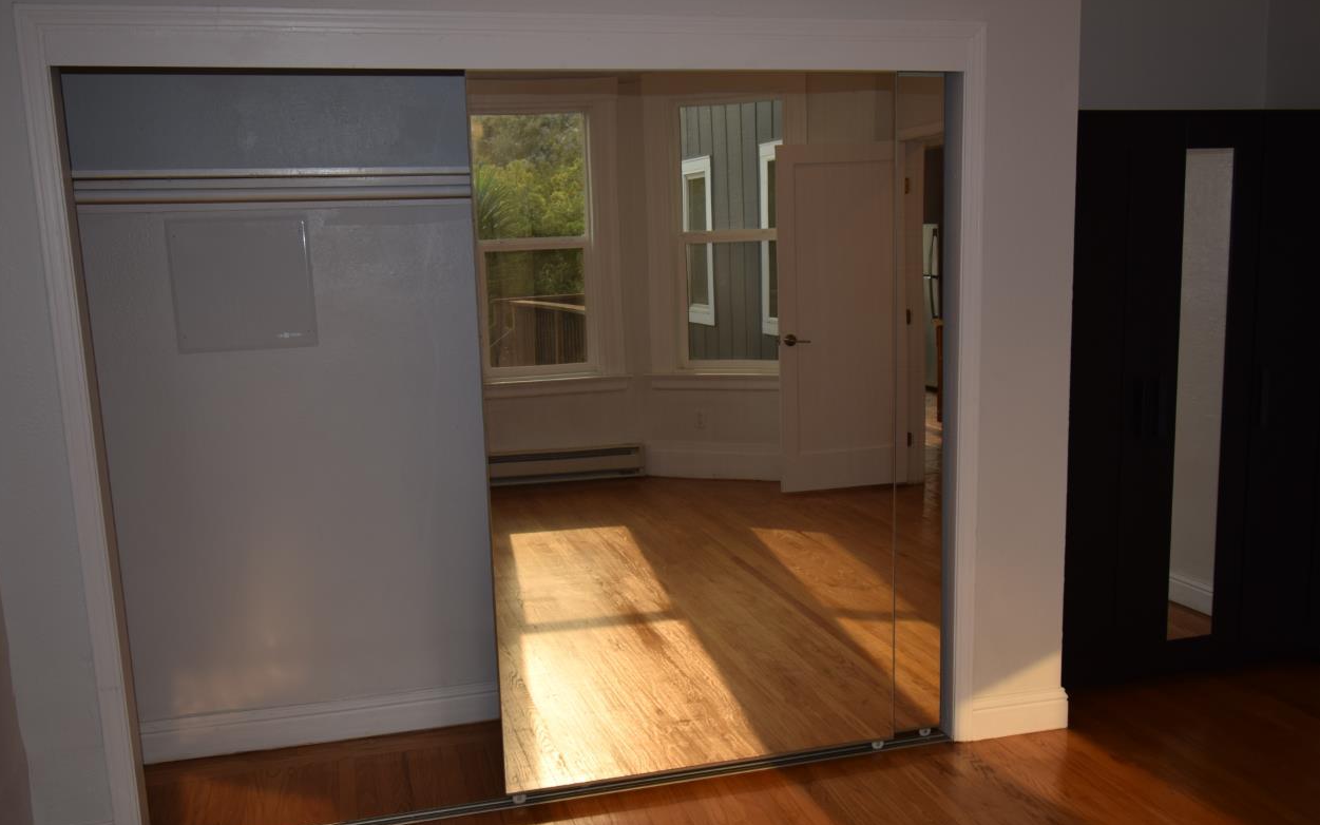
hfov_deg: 58.1
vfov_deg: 38.3
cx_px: 684
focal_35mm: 33
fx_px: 1187
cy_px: 469
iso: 100
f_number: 6.3
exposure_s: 1/160
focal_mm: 18
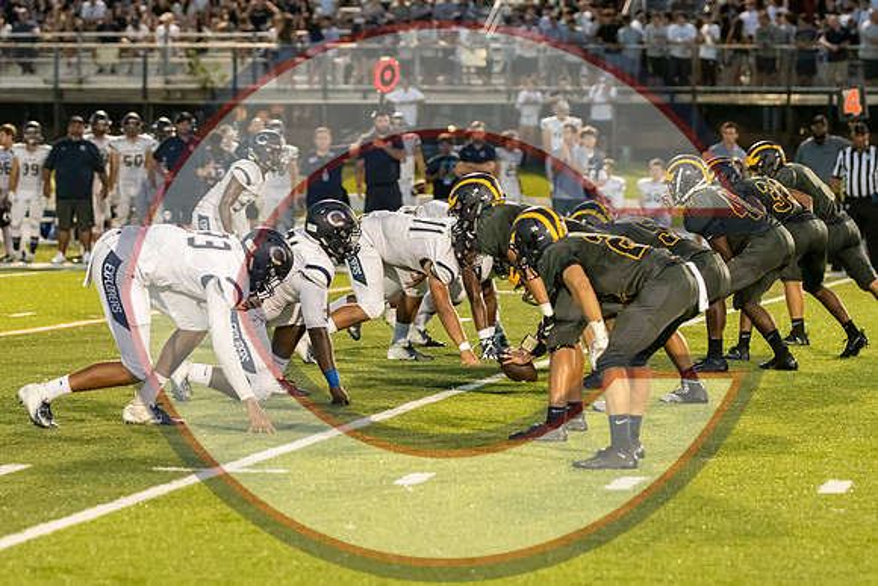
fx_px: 4293
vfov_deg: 7.8
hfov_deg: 11.7
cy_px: 293
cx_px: 387
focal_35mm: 176
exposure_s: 1/1600
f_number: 2.8
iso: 8000
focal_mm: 105
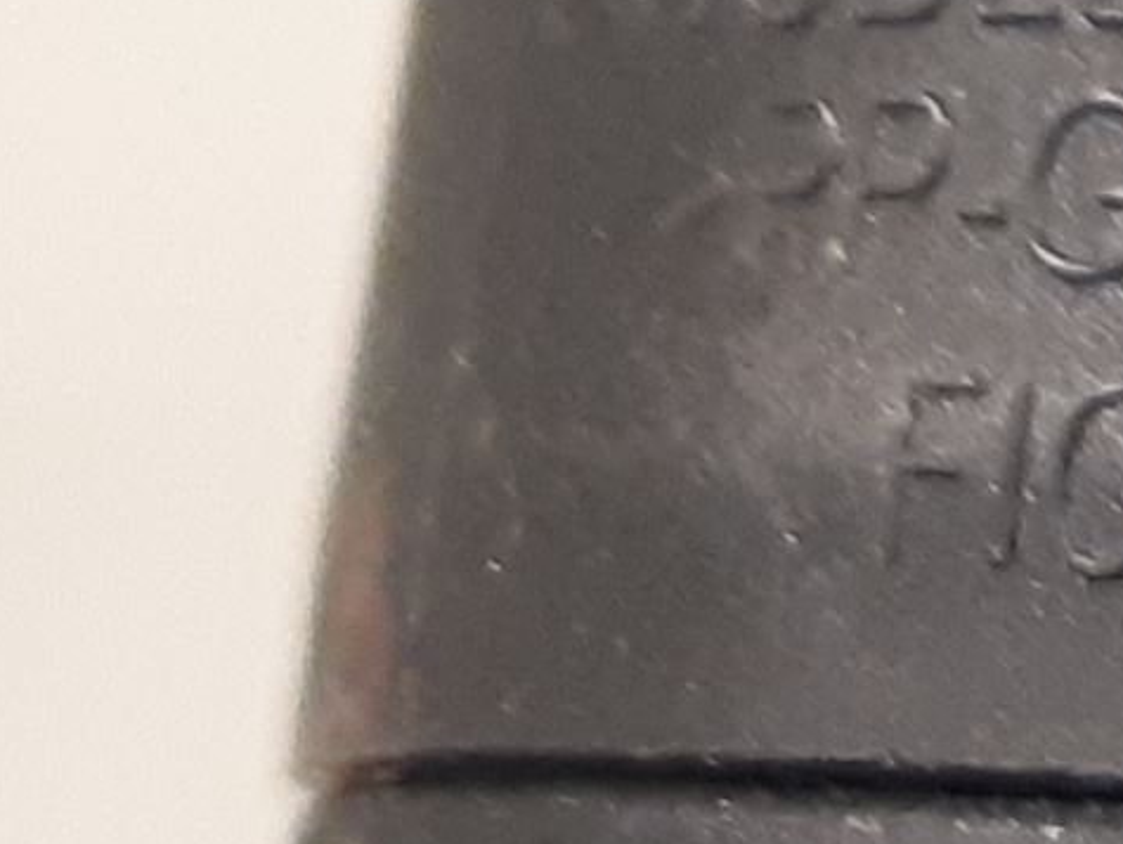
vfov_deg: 12.7
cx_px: 1499
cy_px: -336
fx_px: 3636
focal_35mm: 112
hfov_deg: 16.5
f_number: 1.7
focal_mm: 3.93
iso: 200
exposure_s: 1/33
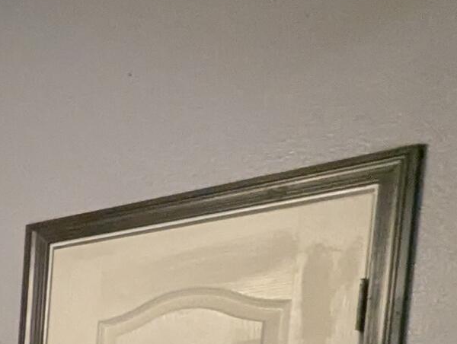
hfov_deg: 17.3
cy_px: 543
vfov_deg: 19.3
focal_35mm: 65
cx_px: -528
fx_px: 860
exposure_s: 1/60
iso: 178
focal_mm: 1.95
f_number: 2.2
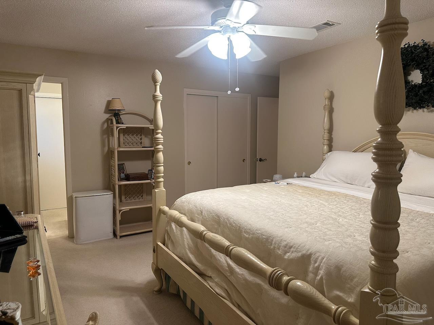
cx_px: 217
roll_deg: +0.0
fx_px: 301
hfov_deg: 71.6
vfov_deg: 56.8
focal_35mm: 24
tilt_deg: -4.7
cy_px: 162
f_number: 1.78
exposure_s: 1/60
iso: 200
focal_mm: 6.86
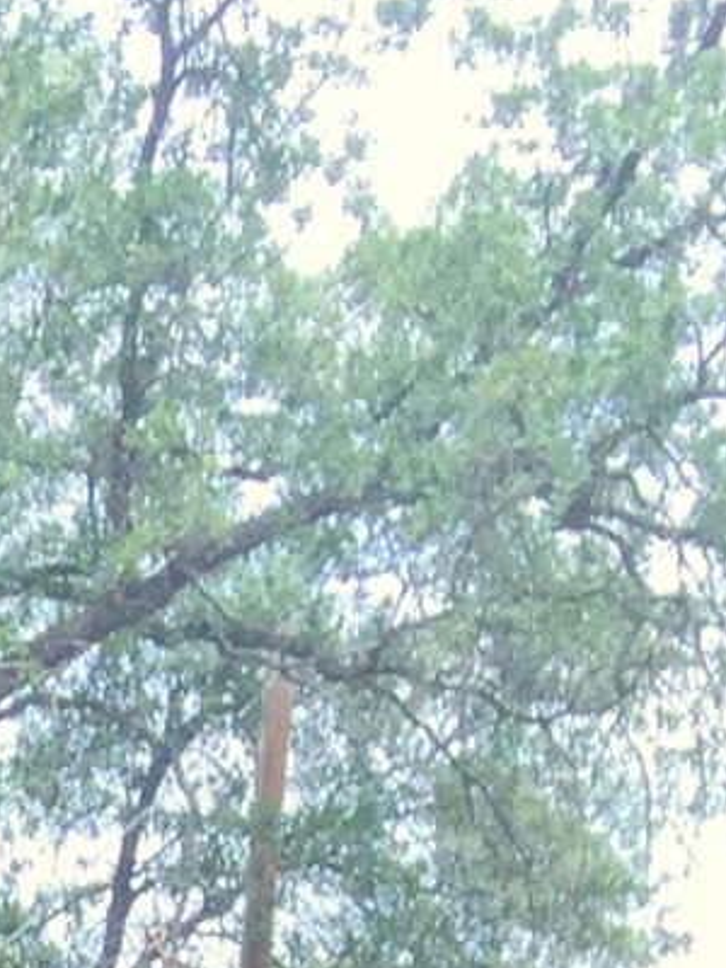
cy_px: 2393
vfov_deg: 11.2
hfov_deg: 9.1
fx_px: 4055
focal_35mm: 145
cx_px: -1041
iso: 32
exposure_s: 1/608
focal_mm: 4.15
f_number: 2.2
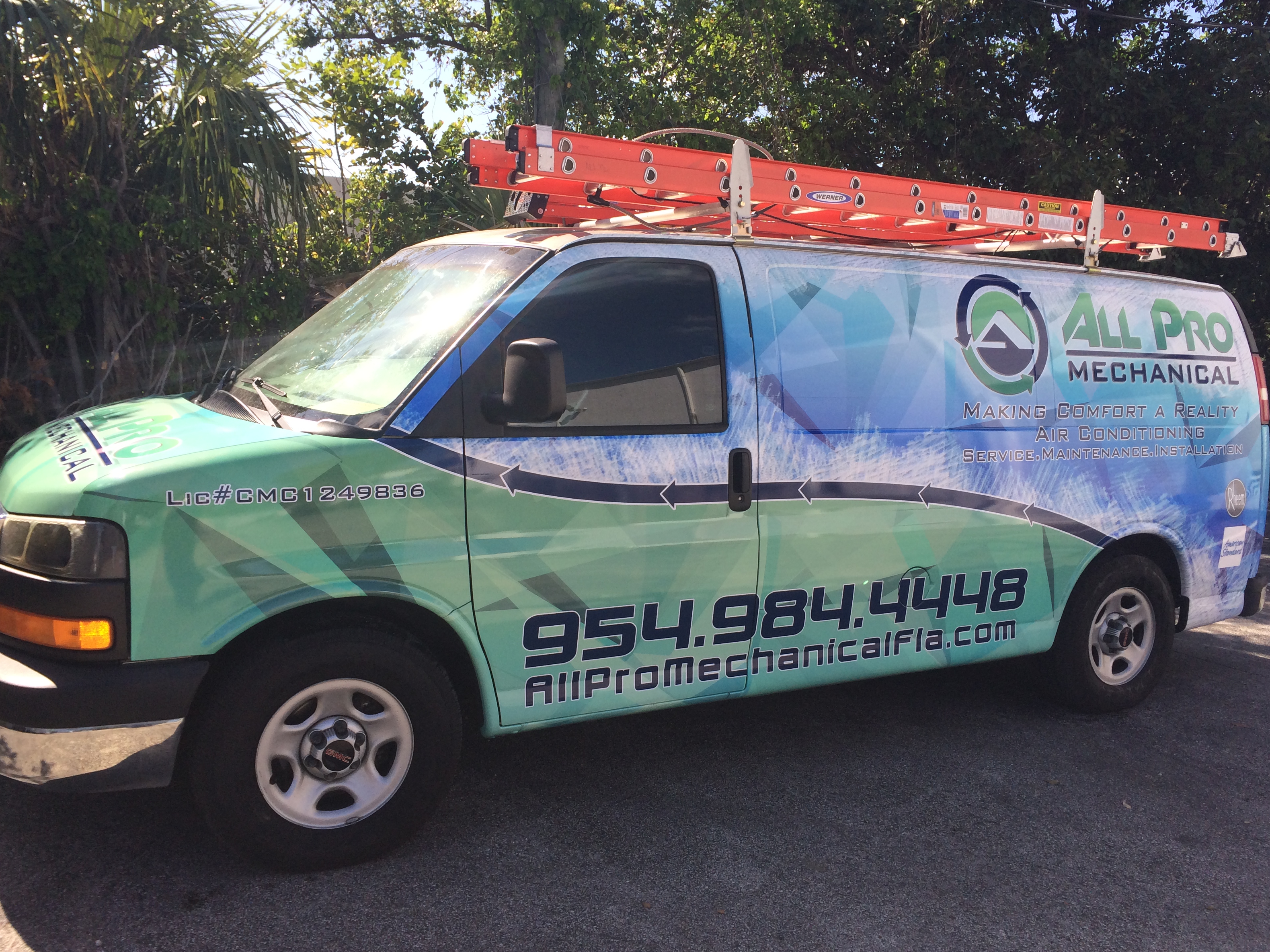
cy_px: 464
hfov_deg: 58.3
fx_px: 1137
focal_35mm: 31
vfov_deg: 45.4
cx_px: 646
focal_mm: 4.12
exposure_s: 1/1053
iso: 40
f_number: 2.2
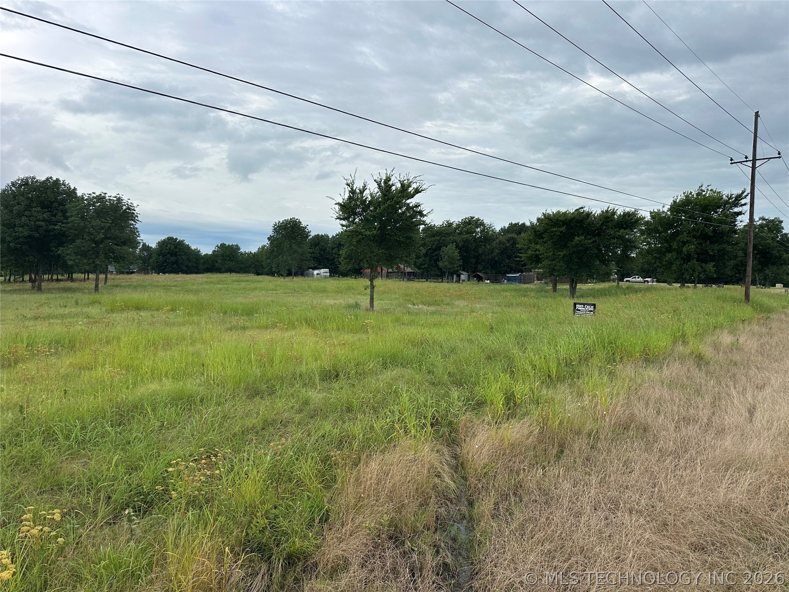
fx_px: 547
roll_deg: -1.4
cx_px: 394
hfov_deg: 71.6
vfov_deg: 56.8
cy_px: 296
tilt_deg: -2.5
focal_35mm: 24
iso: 80
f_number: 1.78
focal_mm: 6.86
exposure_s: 1/2410
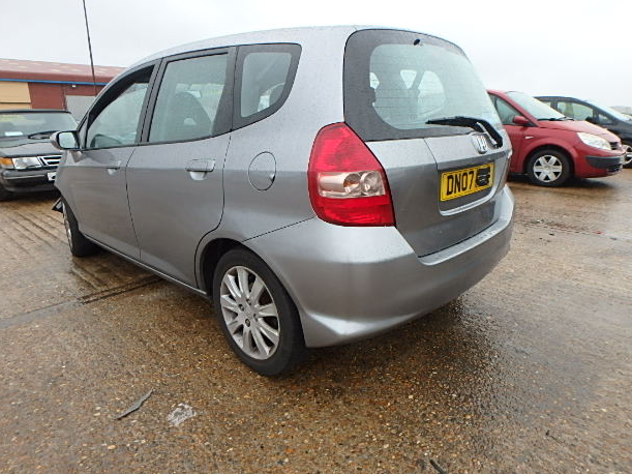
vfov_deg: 61.1
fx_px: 402
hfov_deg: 76.4
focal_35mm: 22
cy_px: 230
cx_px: 317
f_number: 3.5
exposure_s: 1/100
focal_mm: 3.7
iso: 125
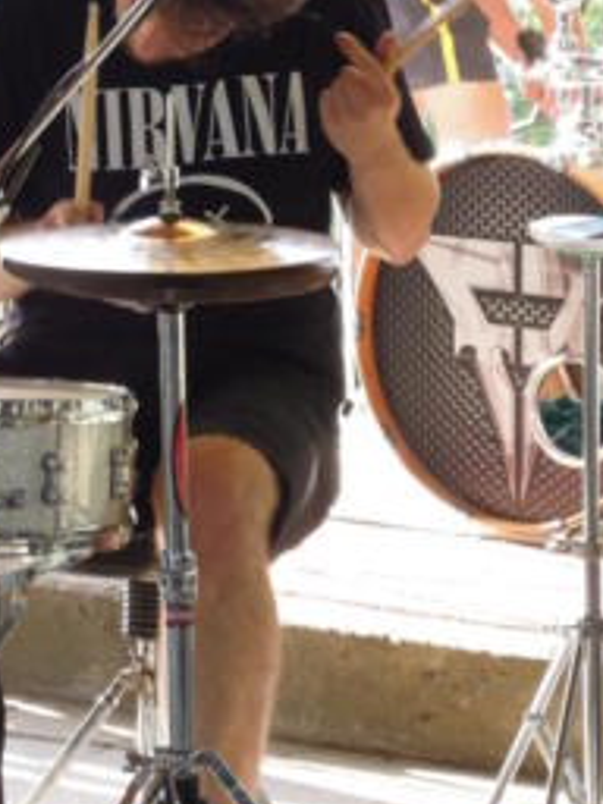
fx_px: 4529
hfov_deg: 7.6
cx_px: 90
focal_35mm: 195
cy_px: 280
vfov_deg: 10.1
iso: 400
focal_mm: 17.9
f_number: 4.9
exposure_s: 1/80
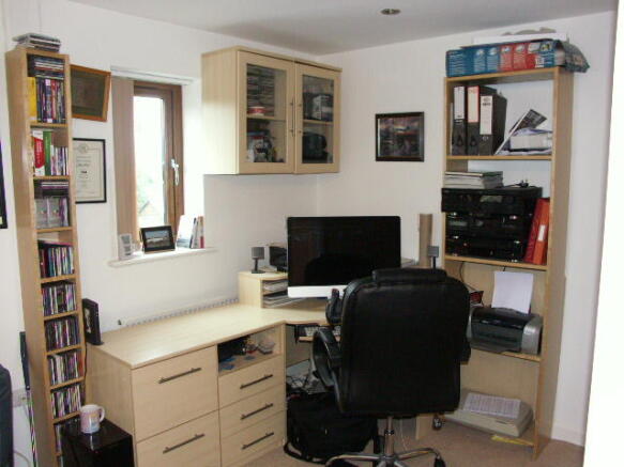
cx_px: 312
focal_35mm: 28
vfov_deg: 49.7
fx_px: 505
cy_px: 234
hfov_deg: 63.5
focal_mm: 7.21
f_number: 2.8
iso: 200
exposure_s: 1/10
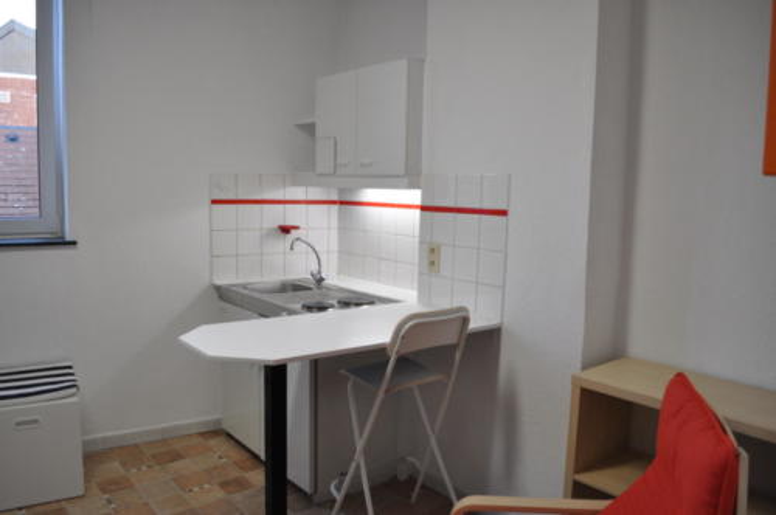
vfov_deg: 47.8
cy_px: 258
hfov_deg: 67.4
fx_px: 581
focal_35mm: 27
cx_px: 388
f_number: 5
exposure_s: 1/100
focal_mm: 18
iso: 640
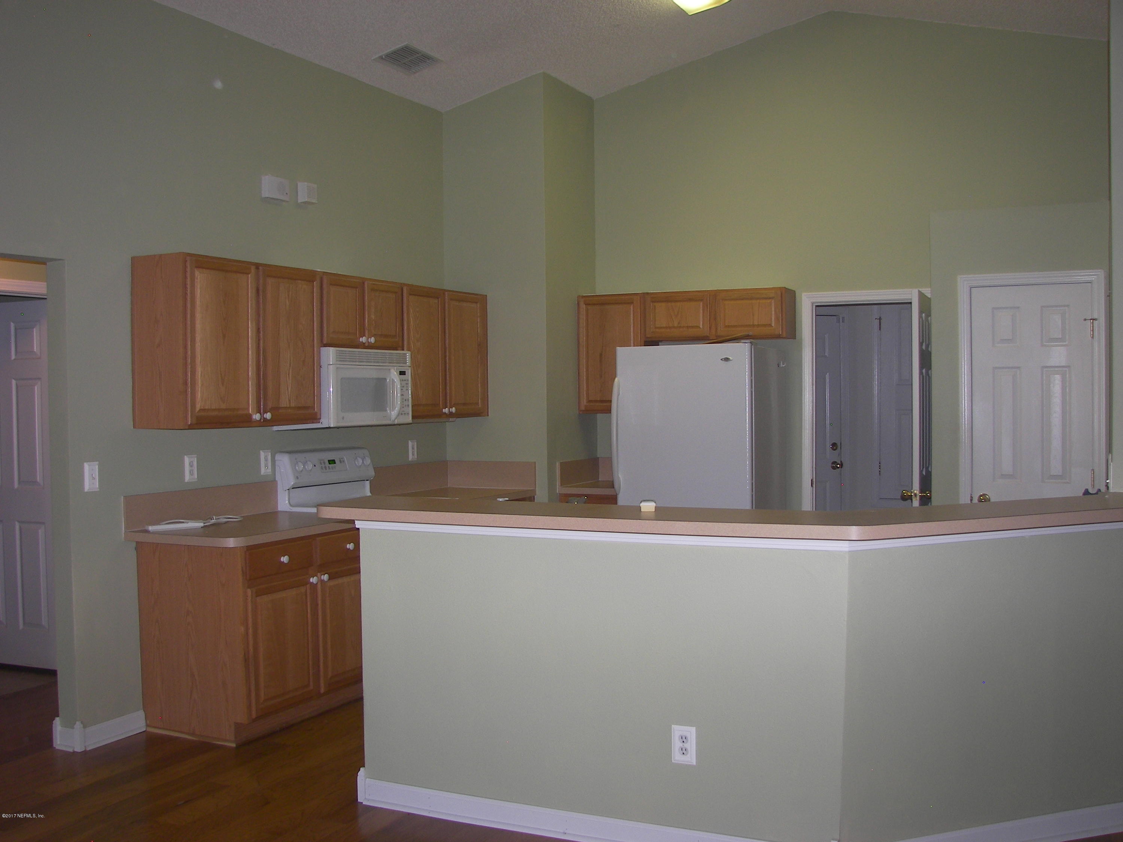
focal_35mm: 36
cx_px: 562
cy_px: 421
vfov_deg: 39.7
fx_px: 1168
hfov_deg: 51.4
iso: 64
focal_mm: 6
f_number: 2.8
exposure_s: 1/30
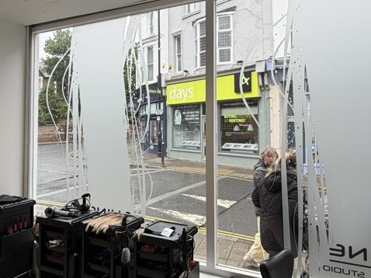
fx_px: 321
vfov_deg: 46.6
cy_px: 117
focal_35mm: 30
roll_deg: -0.5
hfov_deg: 59.9
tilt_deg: +2.5
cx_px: 169
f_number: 2.2
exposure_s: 1/100
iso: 20
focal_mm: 2.22
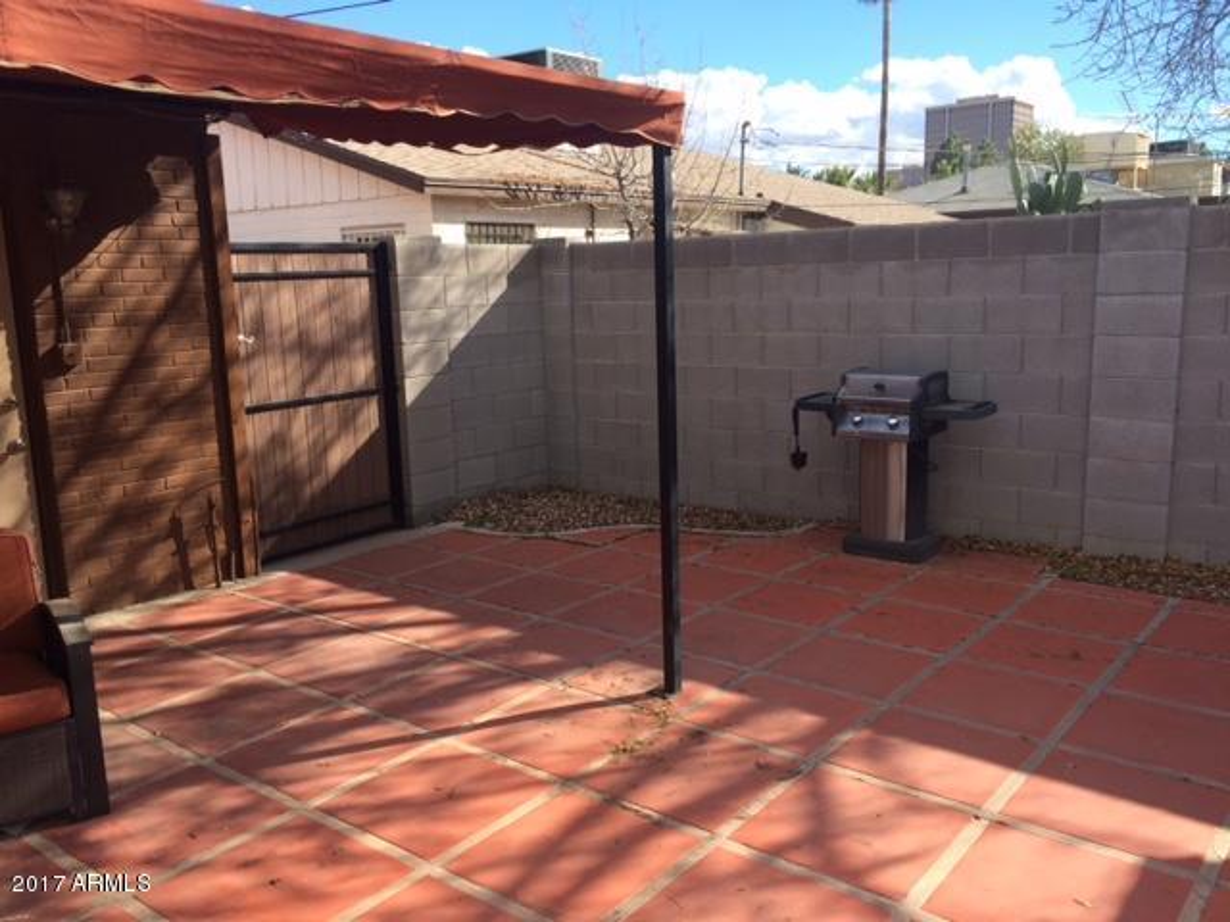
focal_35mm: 29
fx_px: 1030
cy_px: 461
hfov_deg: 61.7
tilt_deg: -9.9
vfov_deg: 48.2
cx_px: 615
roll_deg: +1.9
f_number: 2.2
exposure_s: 1/1053
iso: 32
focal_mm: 4.15
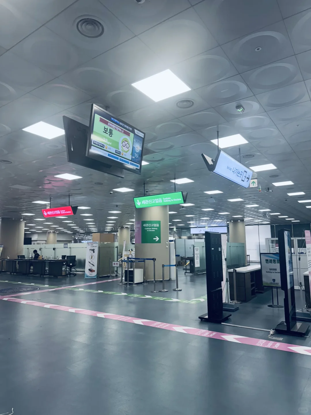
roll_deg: +0.7
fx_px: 287
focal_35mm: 24
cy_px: 208
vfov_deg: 71.6
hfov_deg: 56.8
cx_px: 156
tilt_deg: +9.4
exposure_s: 1/137
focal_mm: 6.76
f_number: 1.78
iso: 100
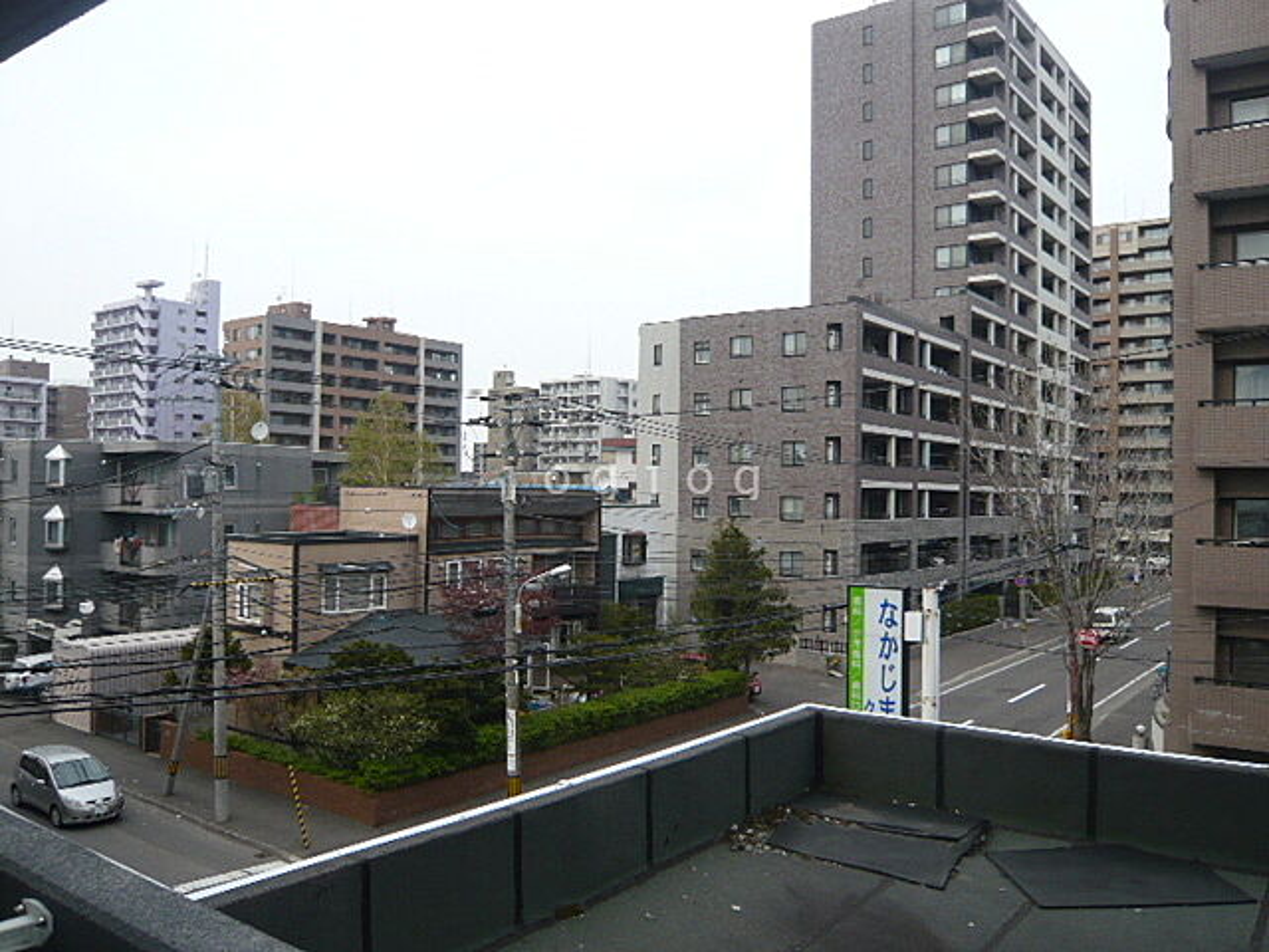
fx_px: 1026
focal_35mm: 28
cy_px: 476
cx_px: 634
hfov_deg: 63.4
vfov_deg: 49.7
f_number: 2.8
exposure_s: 1/500
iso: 100
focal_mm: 4.6
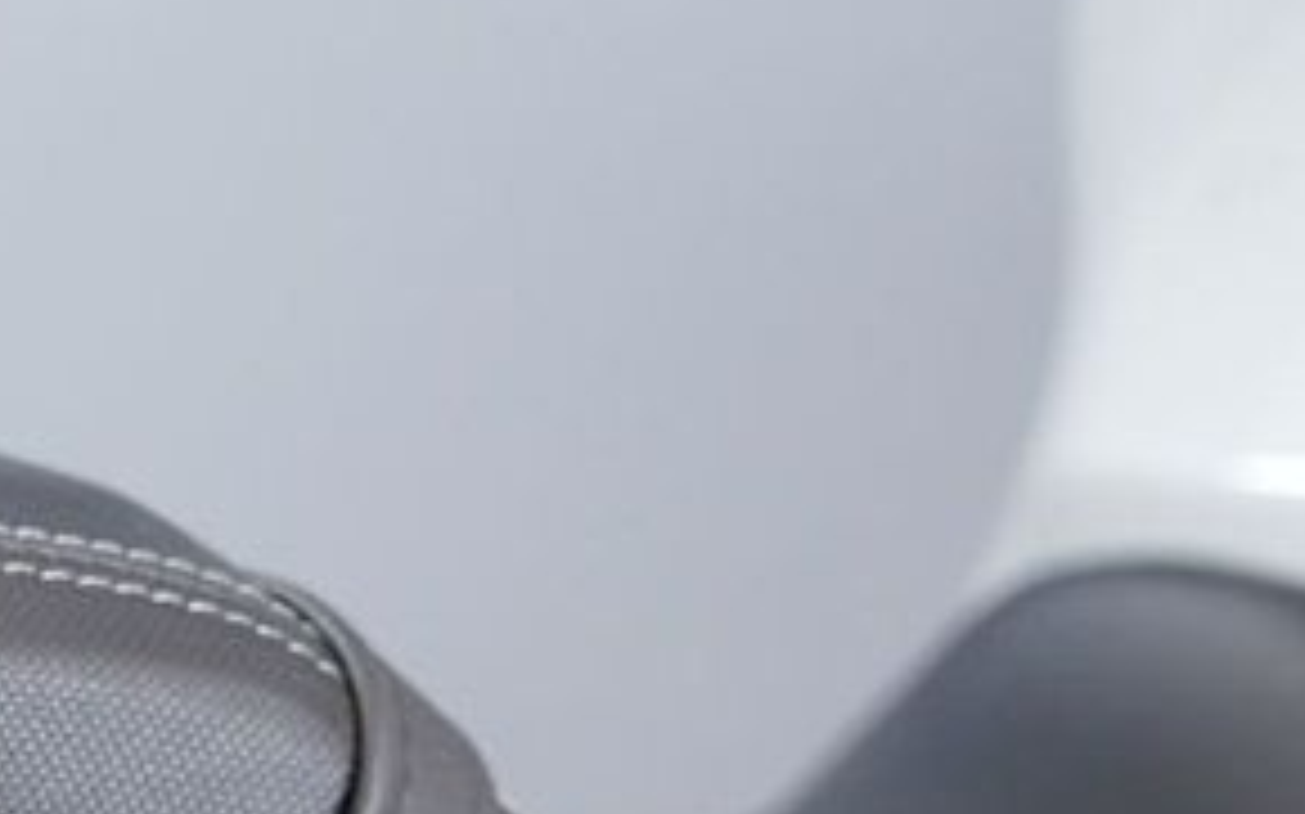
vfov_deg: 4.3
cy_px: 744
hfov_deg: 6.9
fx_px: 10737
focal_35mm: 302
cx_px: -423
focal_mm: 84
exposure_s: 1/100
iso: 1600
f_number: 4
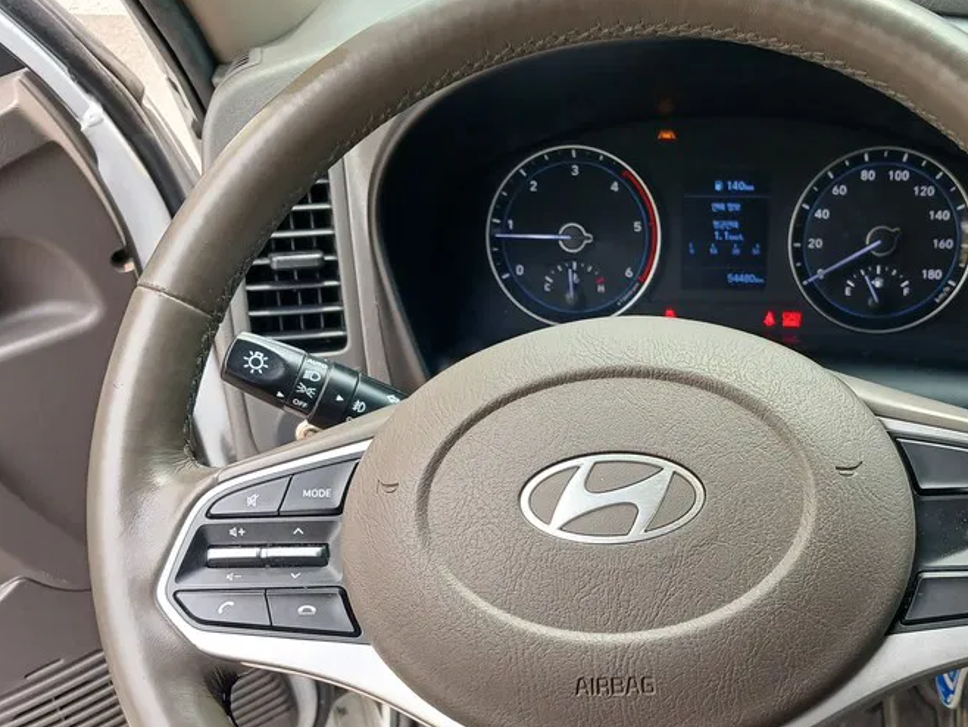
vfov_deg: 34.0
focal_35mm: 42
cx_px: 643
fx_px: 1175
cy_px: 487
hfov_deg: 44.2
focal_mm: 4
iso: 32
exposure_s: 1/60
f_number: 1.8
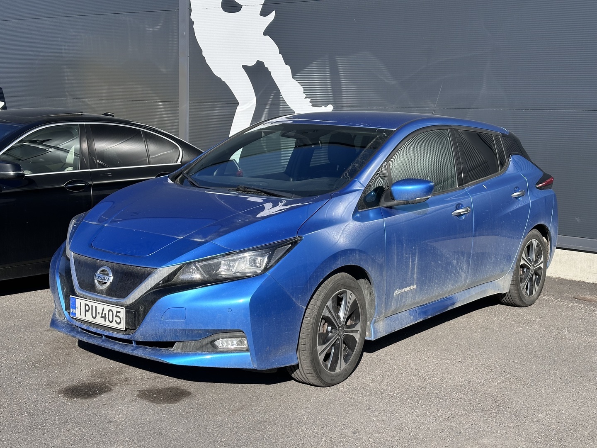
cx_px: 298
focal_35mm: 48
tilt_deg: -7.8
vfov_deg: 30.3
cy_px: 224
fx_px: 828
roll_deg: -1.6
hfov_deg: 39.7
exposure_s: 1/2358
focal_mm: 6.86
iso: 64
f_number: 1.78
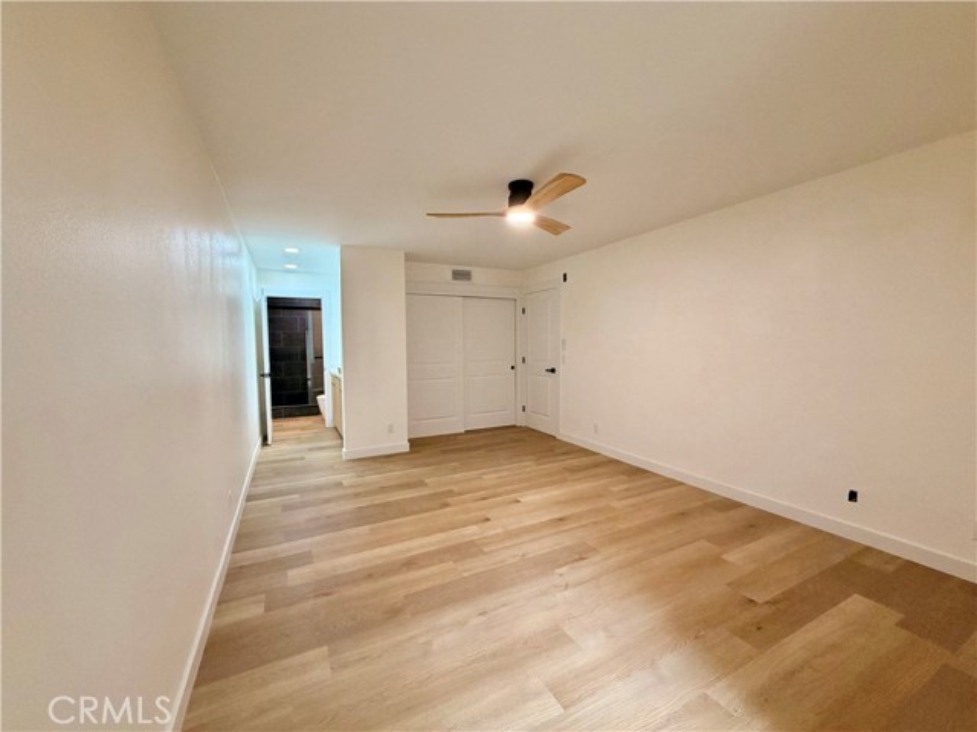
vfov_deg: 85.7
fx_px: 395
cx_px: 488
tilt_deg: -2.3
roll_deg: +0.5
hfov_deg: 102.1
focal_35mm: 14
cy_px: 366
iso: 200
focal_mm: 2.22
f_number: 2.2
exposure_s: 1/60
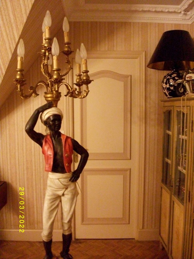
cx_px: 97
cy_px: 130
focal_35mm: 31
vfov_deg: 58.3
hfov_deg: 45.4
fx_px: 232
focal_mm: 5.7
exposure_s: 1/17.4
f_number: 2.9
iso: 800
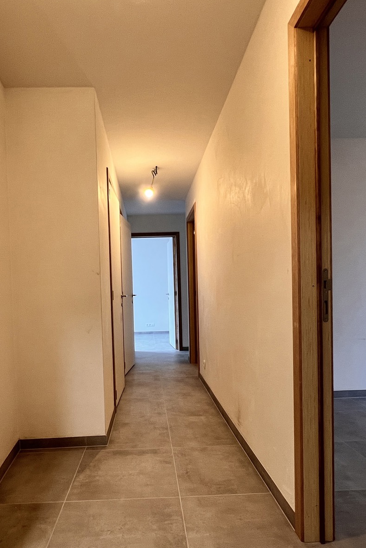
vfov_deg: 78.2
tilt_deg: -2.7
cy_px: 308
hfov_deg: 57.0
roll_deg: +1.5
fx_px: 335
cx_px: 156
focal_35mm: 22
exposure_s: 1/100
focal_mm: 1.57
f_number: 1.8
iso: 200
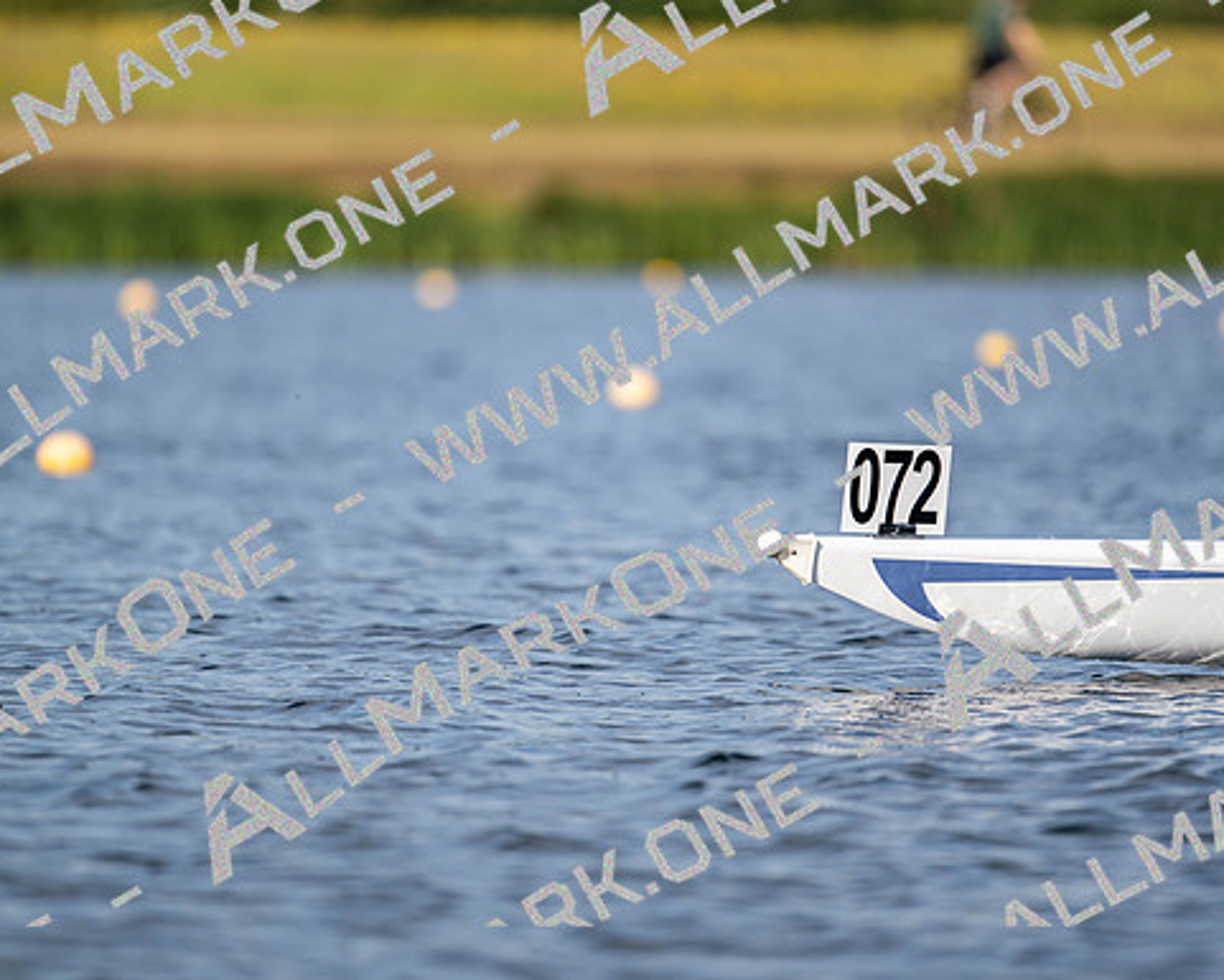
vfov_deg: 3.4
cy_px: 490
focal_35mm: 453
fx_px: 16414
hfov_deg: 4.3
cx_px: 720
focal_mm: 400
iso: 250
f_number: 4.5
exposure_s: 1/2500
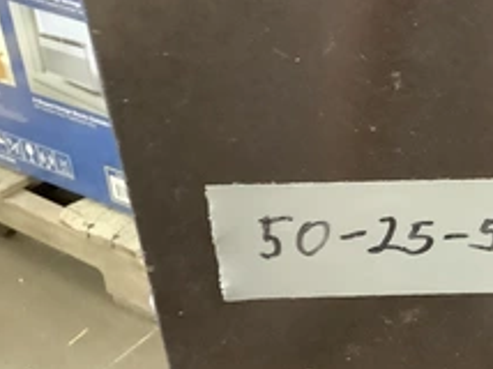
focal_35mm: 58
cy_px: 231
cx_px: 438
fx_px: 825
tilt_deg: -34.7
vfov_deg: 25.1
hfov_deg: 31.8
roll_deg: -3.2
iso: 800
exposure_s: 1/17
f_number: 2.4
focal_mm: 3.3
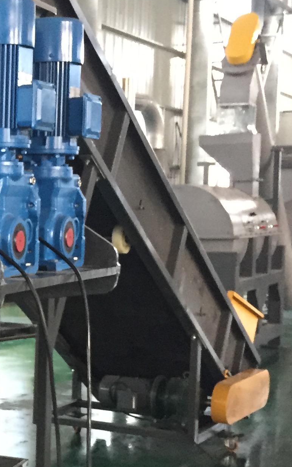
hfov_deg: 14.5
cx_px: -199
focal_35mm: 81
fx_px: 1032
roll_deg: -0.4
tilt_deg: -7.0
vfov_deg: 25.4
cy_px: 312
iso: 500
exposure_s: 1/17
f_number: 2.2
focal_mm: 4.15
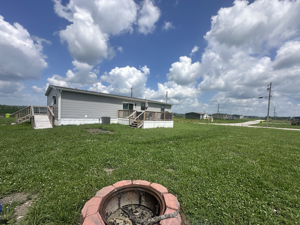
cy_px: 120
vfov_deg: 81.6
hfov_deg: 98.2
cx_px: 150
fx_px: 130
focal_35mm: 15
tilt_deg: -1.6
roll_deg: -2.5
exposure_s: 1/3040
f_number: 2.2
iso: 50
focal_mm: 2.22
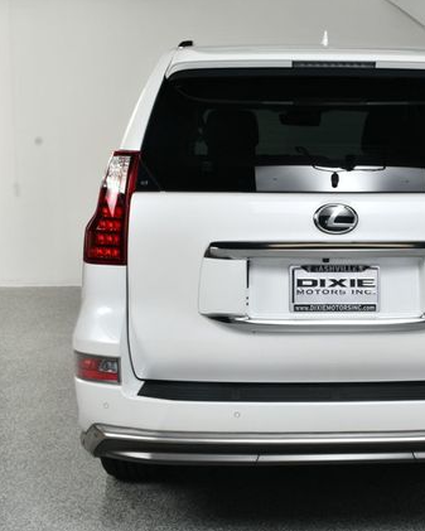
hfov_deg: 26.3
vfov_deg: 33.0
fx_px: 896
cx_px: 319
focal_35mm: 57
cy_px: 264
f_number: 13
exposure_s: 1/160
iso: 100
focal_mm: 27
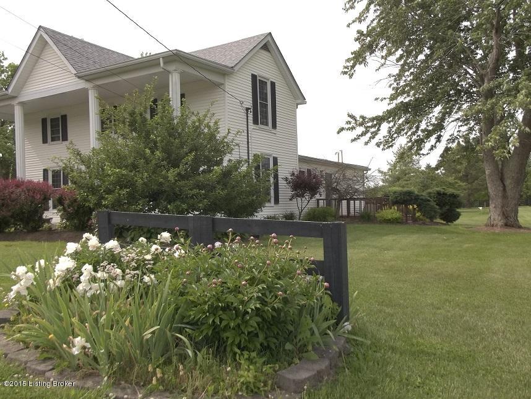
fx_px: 506
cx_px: 266
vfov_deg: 43.0
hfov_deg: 55.3
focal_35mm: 33
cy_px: 200
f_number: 8
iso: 80
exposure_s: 1/100
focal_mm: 5.9
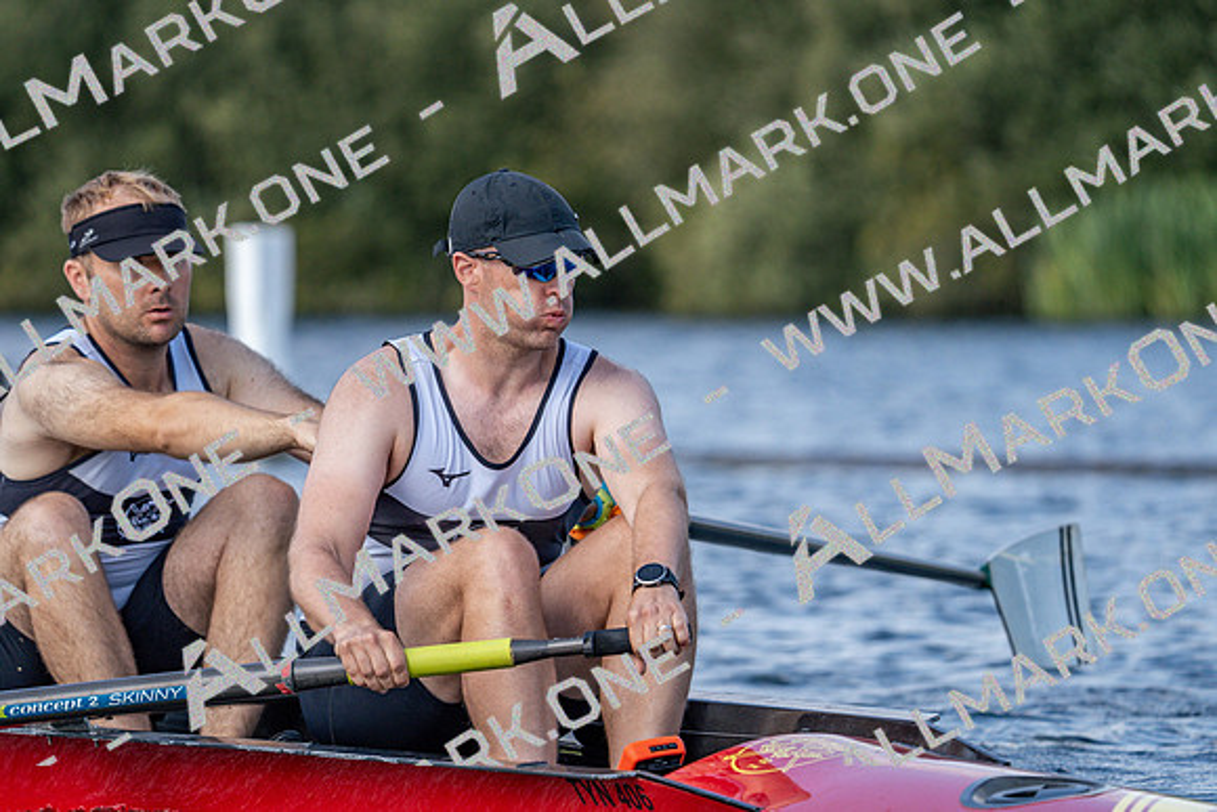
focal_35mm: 347
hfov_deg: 5.9
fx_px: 11733
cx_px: 608
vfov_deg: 4.0
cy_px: 406
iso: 500
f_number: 6.3
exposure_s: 1/1600
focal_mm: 347
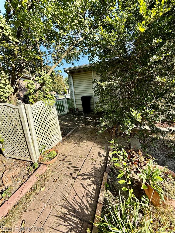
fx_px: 94
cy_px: 116
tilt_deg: -15.1
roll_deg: +4.7
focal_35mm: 14
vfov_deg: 102.1
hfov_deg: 85.7
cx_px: 88
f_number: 2.2
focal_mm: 2.22
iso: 64
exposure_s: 1/502
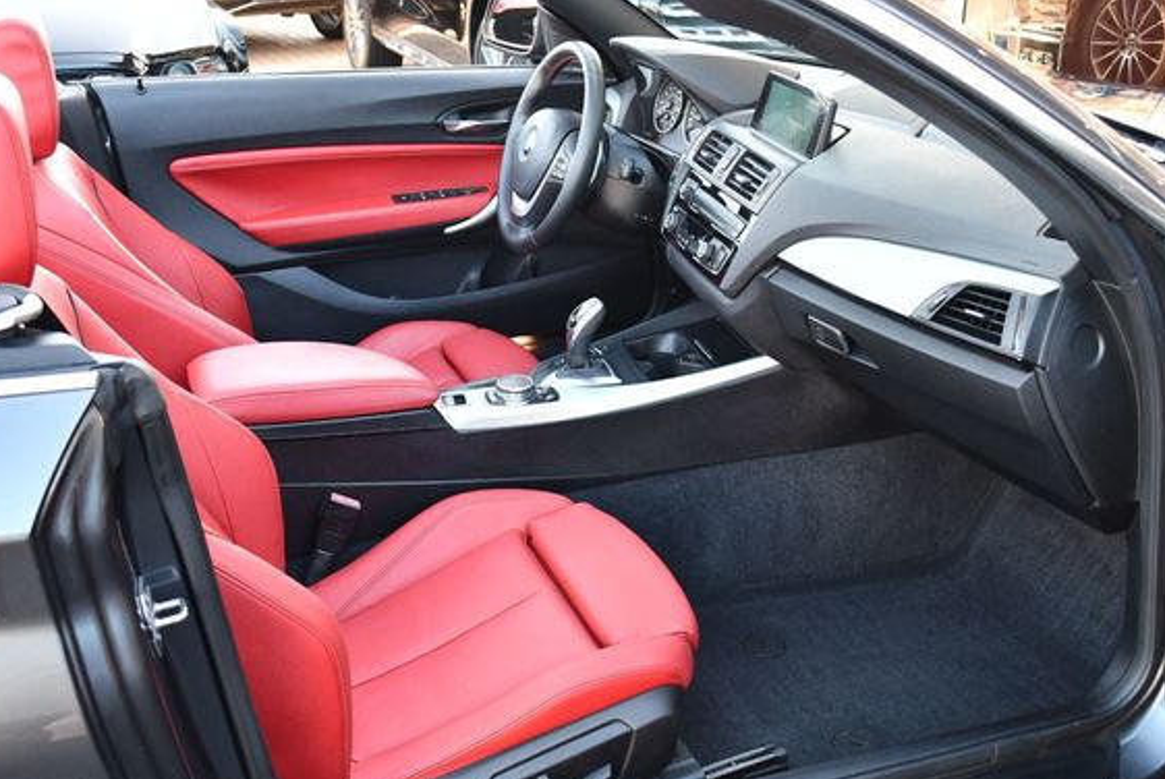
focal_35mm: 41
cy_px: 408
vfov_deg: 32.7
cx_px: 504
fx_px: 1328
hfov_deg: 47.2
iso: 800
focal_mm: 18
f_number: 3.5
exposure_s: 1/200
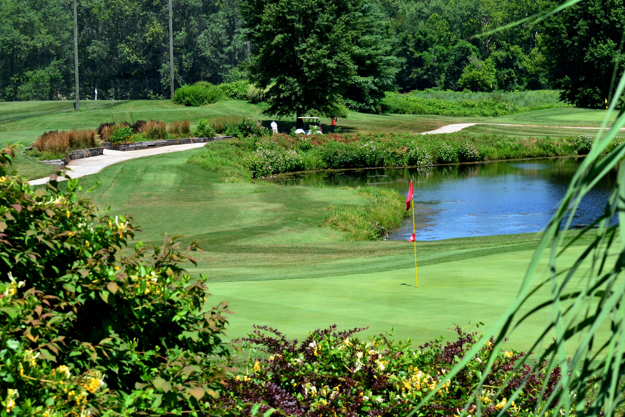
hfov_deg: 17.3
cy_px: 231
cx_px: 341
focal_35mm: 118
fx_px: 2049
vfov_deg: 11.6
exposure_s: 1/400
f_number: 11
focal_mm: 70
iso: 400
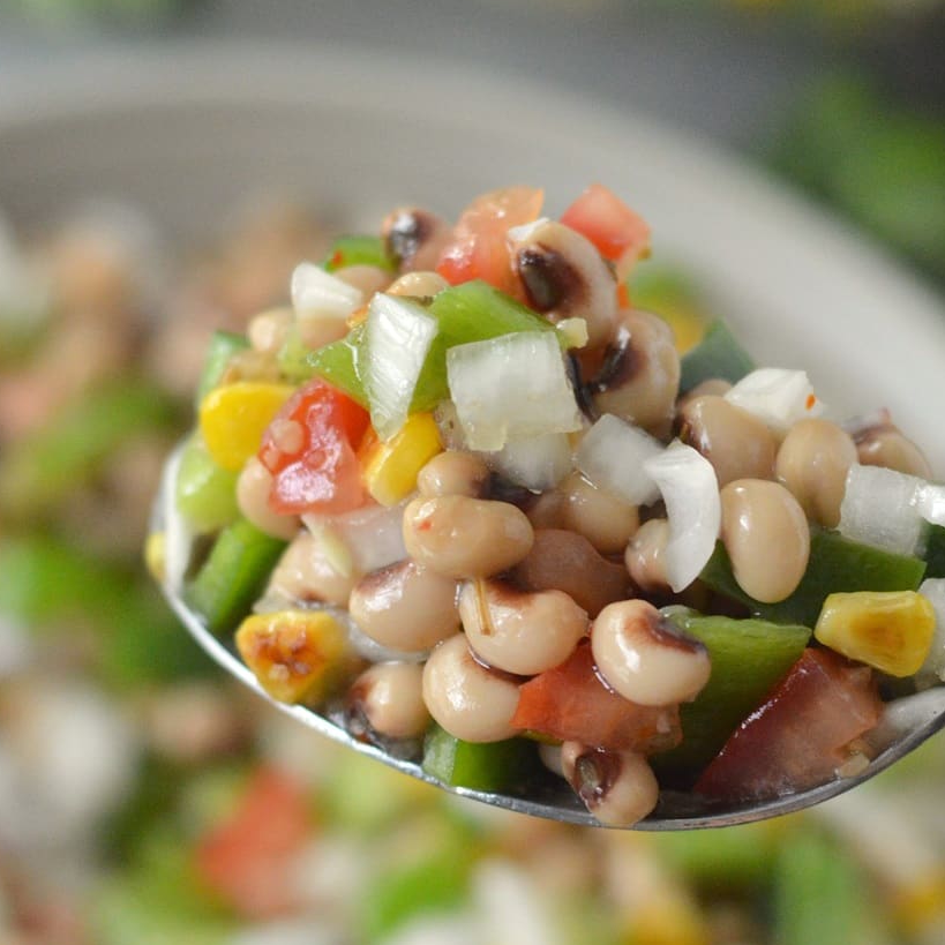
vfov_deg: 12.4
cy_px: 669
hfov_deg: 12.5
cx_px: 610
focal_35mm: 140
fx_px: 4324
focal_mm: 50
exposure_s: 1/500
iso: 1600
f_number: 2.8
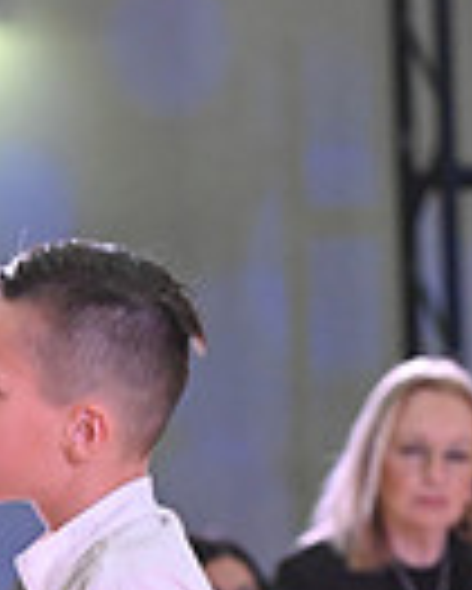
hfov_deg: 2.7
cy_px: 1171
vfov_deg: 3.3
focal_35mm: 582
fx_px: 10151
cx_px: -214
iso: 3200
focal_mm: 140
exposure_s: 1/320
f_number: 5.6
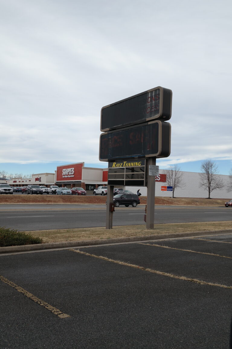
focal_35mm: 30
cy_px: 174
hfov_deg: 43.6
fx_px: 290
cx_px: 116
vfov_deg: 61.9
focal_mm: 20
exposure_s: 1/250
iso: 100
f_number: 6.3
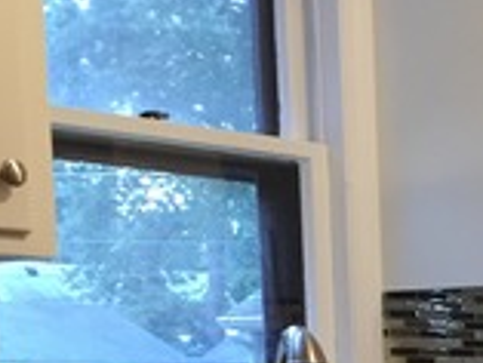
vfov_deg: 11.8
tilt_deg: -6.8
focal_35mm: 118
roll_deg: +0.4
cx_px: 680
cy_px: 600
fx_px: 1648
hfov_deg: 15.6
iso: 100
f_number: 2.2
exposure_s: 1/30
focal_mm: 4.15
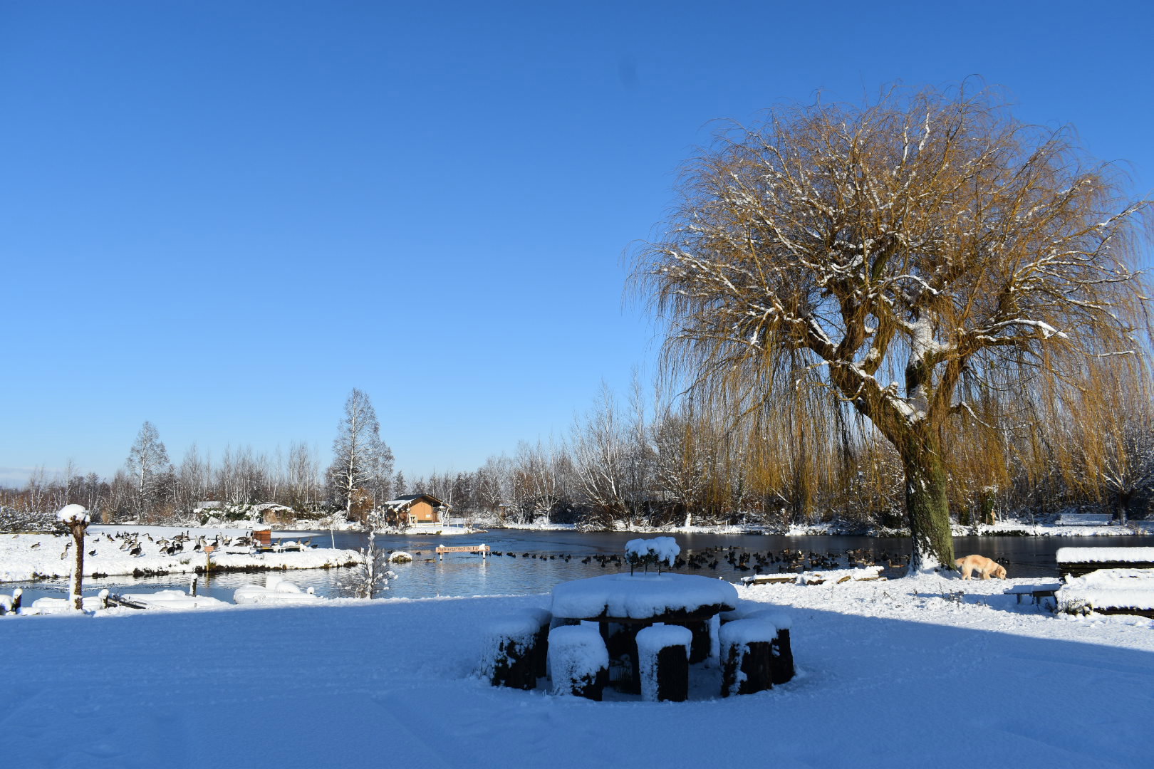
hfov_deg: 67.4
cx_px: 577
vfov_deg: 47.9
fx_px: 865
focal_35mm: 27
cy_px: 384
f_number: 9
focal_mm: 18
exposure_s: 1/320
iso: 100
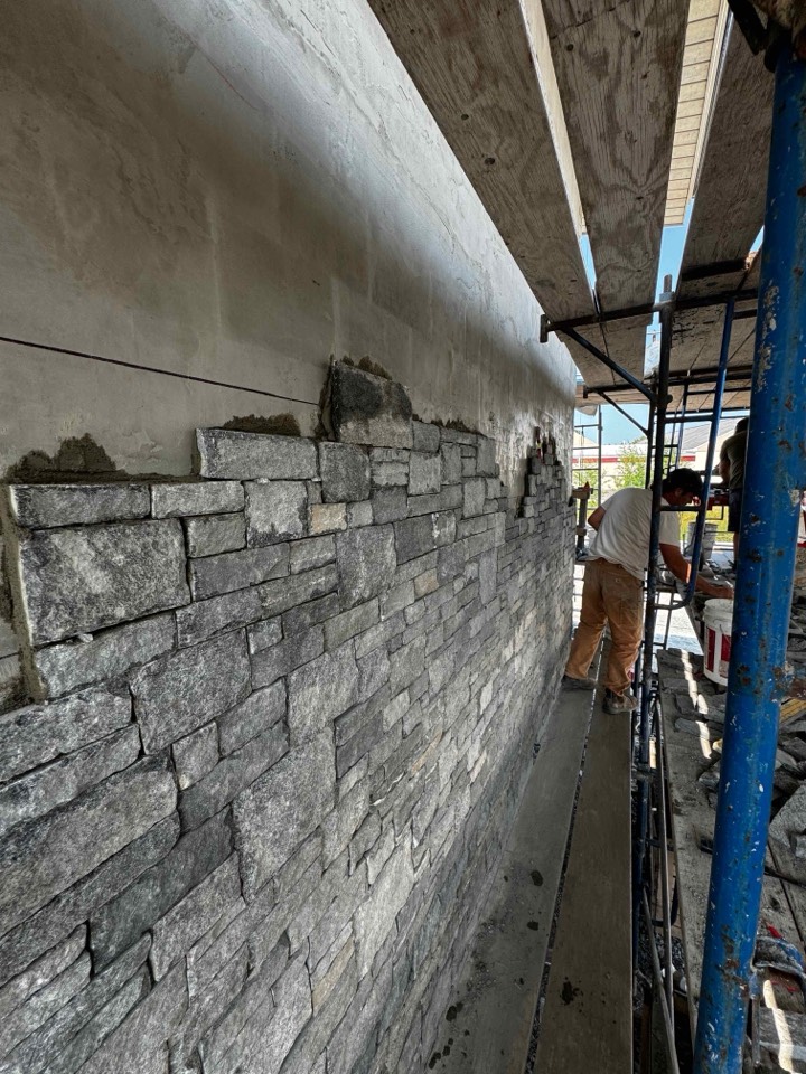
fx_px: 435
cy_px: 537
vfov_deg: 102.1
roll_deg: +2.0
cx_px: 403
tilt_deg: -8.7
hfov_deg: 85.7
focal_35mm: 14
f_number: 2.2
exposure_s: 1/168
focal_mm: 2.22
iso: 40
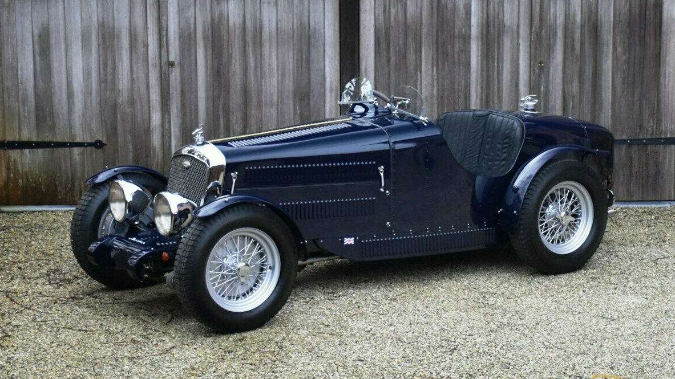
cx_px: 341
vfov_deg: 23.5
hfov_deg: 40.6
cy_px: 186
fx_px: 913
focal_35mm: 51
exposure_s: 1/125
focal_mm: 32
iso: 800
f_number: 4
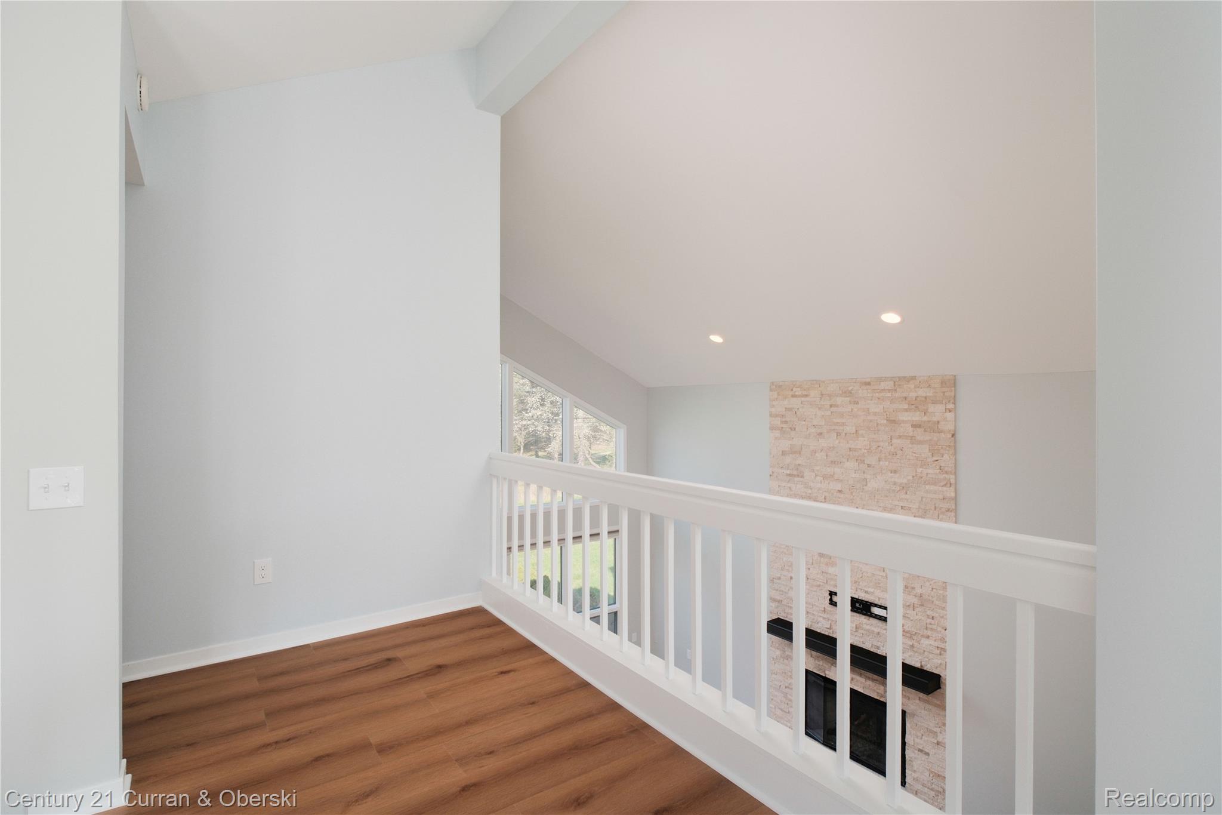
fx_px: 611
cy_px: 408
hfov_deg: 90.0
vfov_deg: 67.4
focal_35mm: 18
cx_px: 611
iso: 800
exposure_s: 1/250
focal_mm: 11.9
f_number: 7.1
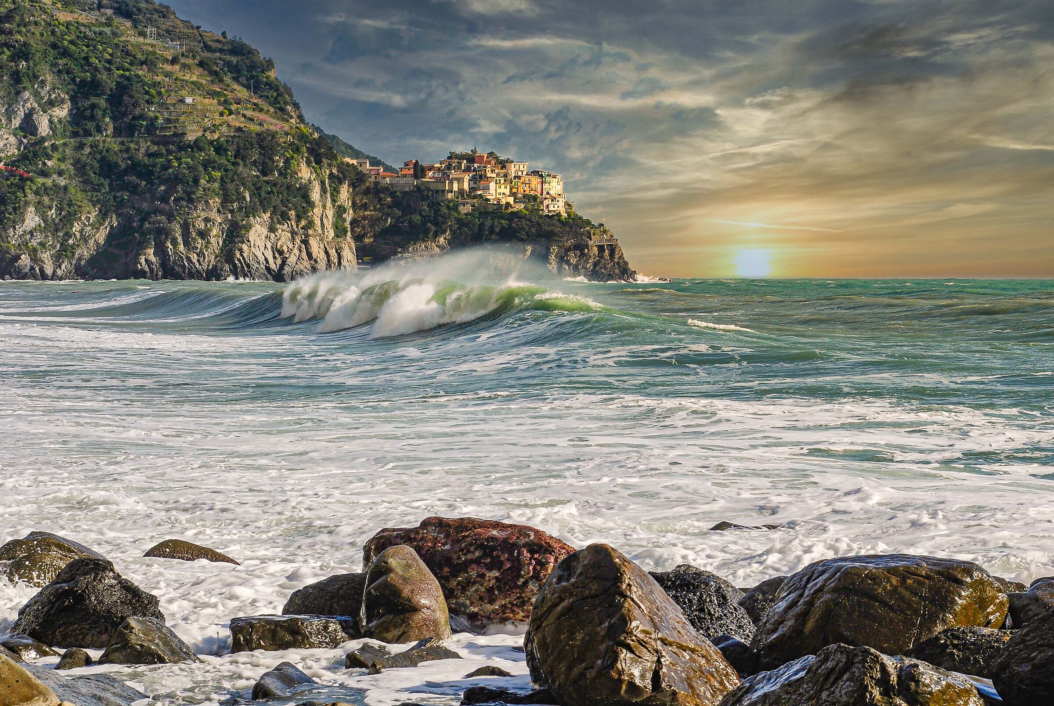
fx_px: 3078
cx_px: 527
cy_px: 353
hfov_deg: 19.4
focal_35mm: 105
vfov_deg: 13.1
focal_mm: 70
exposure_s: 1/200
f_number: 13
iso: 100
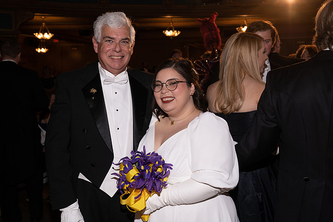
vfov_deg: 32.6
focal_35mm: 41
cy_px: 111
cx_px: 166
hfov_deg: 47.4
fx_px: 379
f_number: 5.6
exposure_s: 1/80
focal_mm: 41
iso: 320
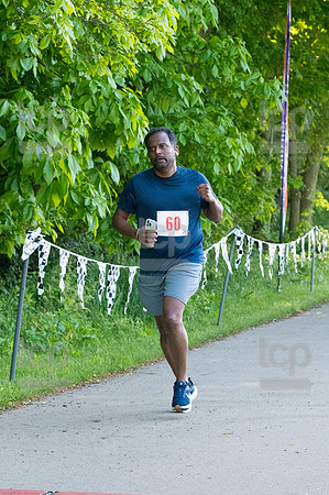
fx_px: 2061
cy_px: 248
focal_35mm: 150
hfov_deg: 9.1
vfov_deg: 13.7
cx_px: 164
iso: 4000
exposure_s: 1/1600
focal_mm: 100
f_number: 5.6
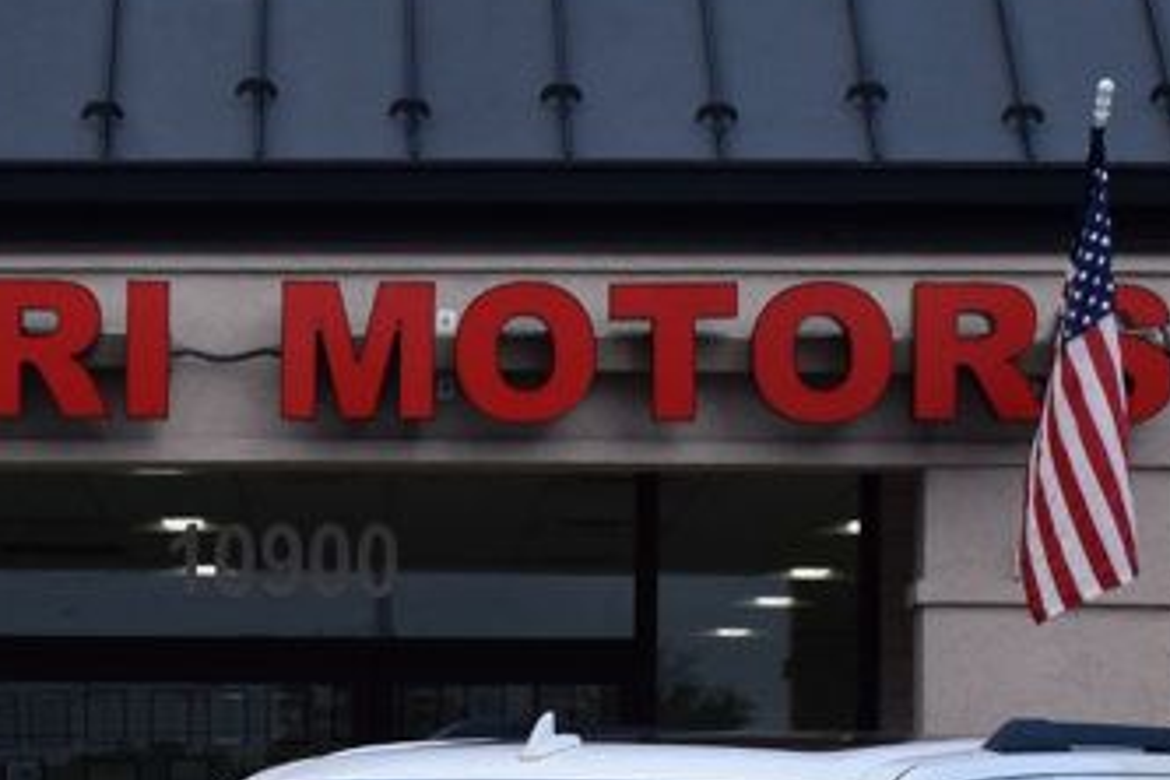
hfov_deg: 15.8
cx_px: 239
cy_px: 1093
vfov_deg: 10.3
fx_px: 4192
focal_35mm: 129
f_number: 10
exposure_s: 1/320
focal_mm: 28
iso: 400
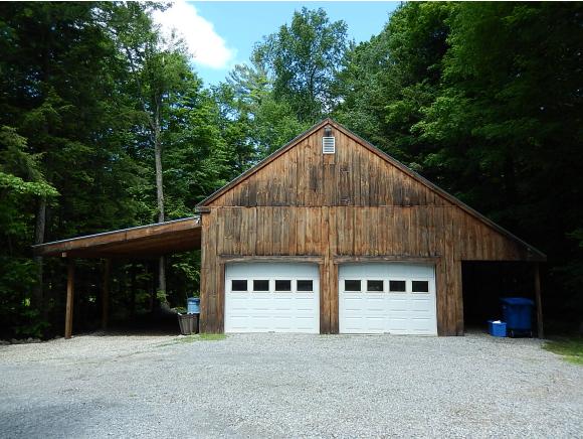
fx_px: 421
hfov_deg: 69.3
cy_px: 220
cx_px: 292
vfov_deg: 54.9
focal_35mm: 25
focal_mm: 4.5
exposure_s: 1/400
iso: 125
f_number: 3.4
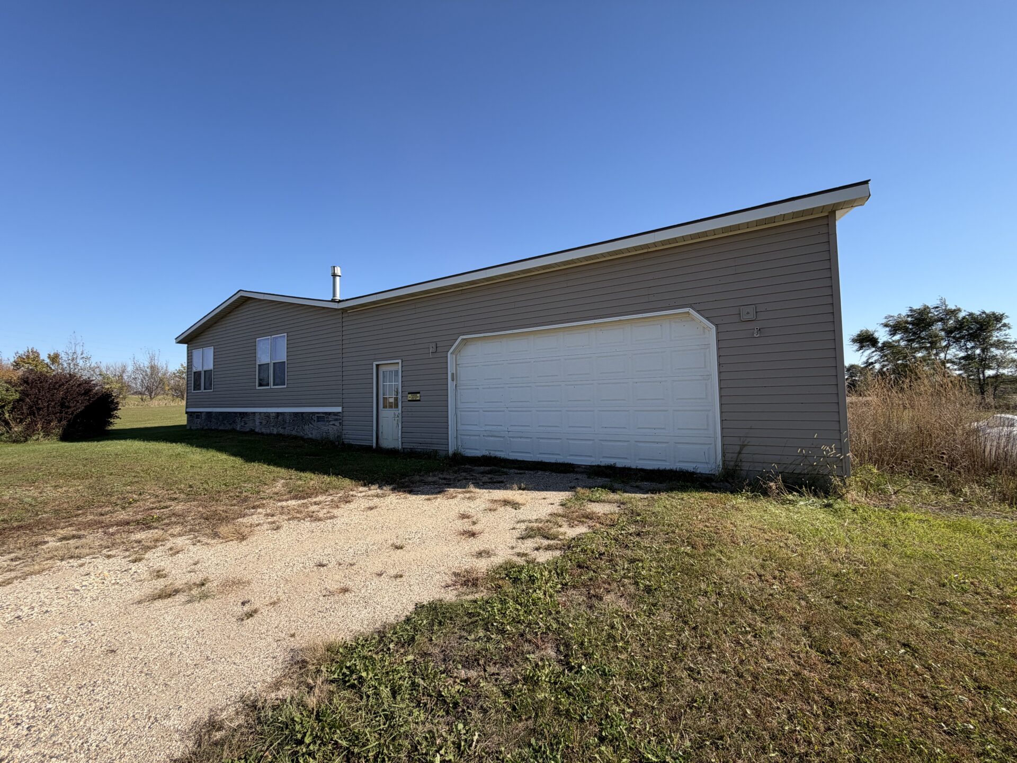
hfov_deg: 102.1
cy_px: 382
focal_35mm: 14
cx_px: 508
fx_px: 411
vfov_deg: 85.7
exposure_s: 1/770
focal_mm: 2.22
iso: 25
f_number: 2.2
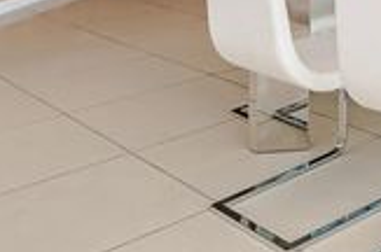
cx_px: 519
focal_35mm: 63
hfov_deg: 26.2
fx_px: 665
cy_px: -122
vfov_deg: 19.0
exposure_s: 1/80
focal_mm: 16
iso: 400
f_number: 8
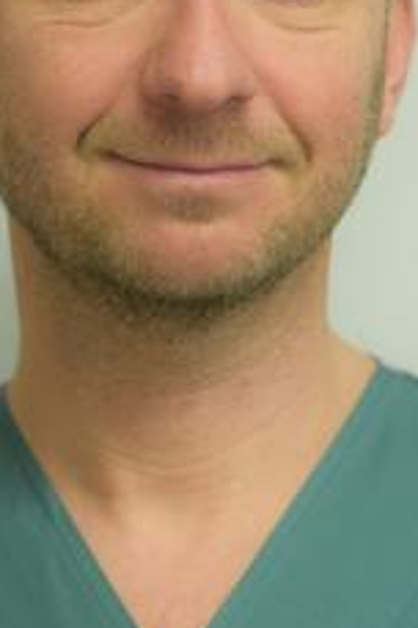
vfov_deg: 14.8
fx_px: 2403
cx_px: 198
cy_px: 102
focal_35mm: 138
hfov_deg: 9.9
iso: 500
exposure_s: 1/60
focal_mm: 50
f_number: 2.8
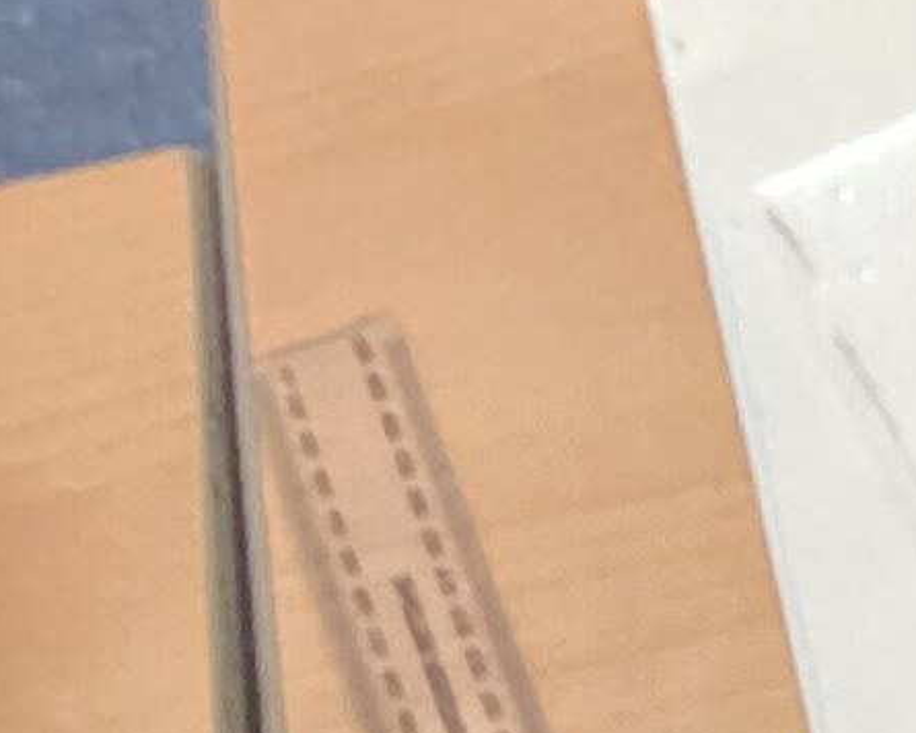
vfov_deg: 8.5
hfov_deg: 9.2
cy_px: -605
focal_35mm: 174
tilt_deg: -45.8
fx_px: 4717
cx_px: 2624
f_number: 2.4
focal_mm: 3.3
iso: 80
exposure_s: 1/50
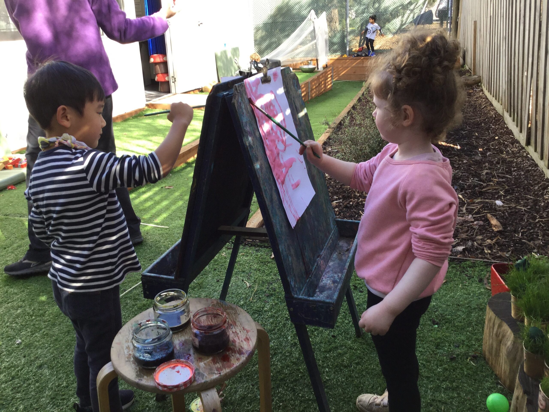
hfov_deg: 58.4
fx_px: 492
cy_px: 206
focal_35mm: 31
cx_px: 274
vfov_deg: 45.4
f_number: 2.4
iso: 32
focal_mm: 3.3
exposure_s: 1/100
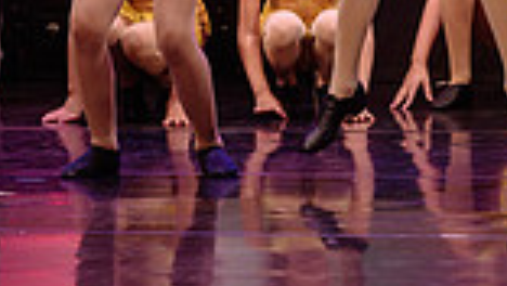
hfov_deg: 4.5
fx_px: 6444
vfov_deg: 2.5
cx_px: 208
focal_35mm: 479
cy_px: -305
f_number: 2.8
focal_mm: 116
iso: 1600
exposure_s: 1/320
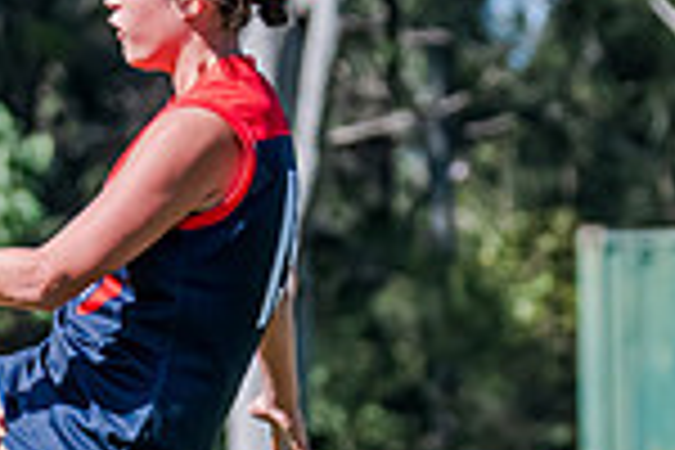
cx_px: -115
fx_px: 17005
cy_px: 383
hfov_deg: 2.3
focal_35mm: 907
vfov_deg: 1.5
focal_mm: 210
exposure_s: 1/1600
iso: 800
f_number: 7.1
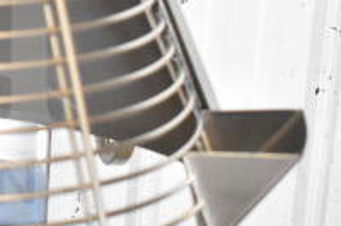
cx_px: -101
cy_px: 86
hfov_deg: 16.3
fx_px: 1126
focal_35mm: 119
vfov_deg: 11.5
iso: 1600
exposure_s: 1/80
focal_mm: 26
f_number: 4.5
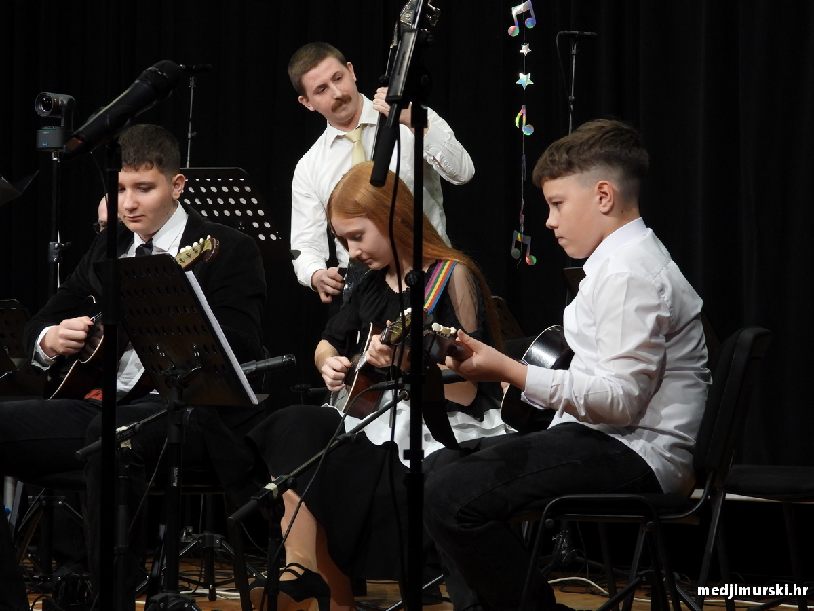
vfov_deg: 14.1
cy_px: 306
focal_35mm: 105
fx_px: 2469
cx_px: 407
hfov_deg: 18.7
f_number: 4
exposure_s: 1/60
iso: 400
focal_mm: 18.9
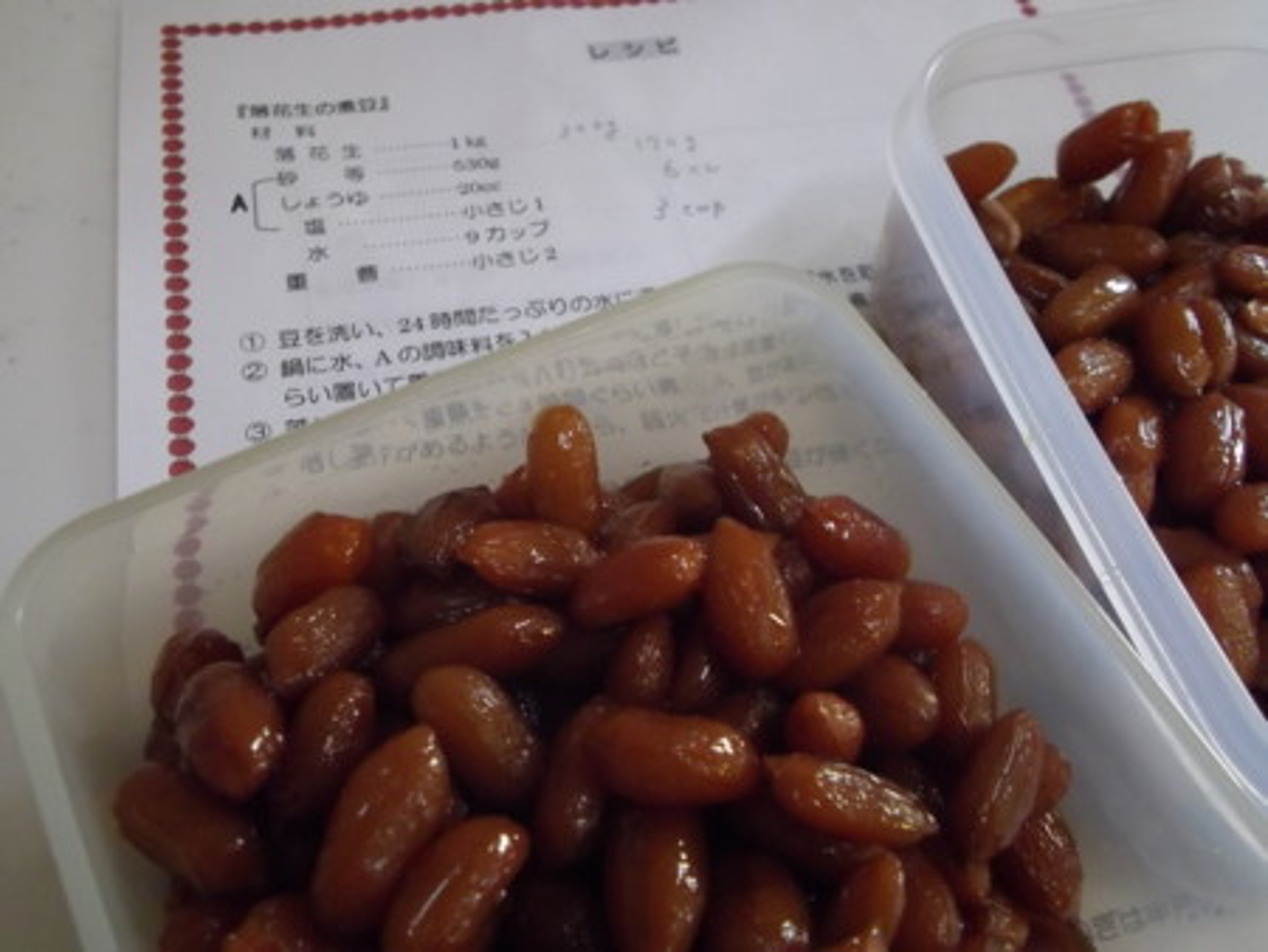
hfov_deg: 56.8
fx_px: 1173
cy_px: 476
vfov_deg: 44.2
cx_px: 634
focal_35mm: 32
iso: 557
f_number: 3.5
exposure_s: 1/50
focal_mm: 5.8
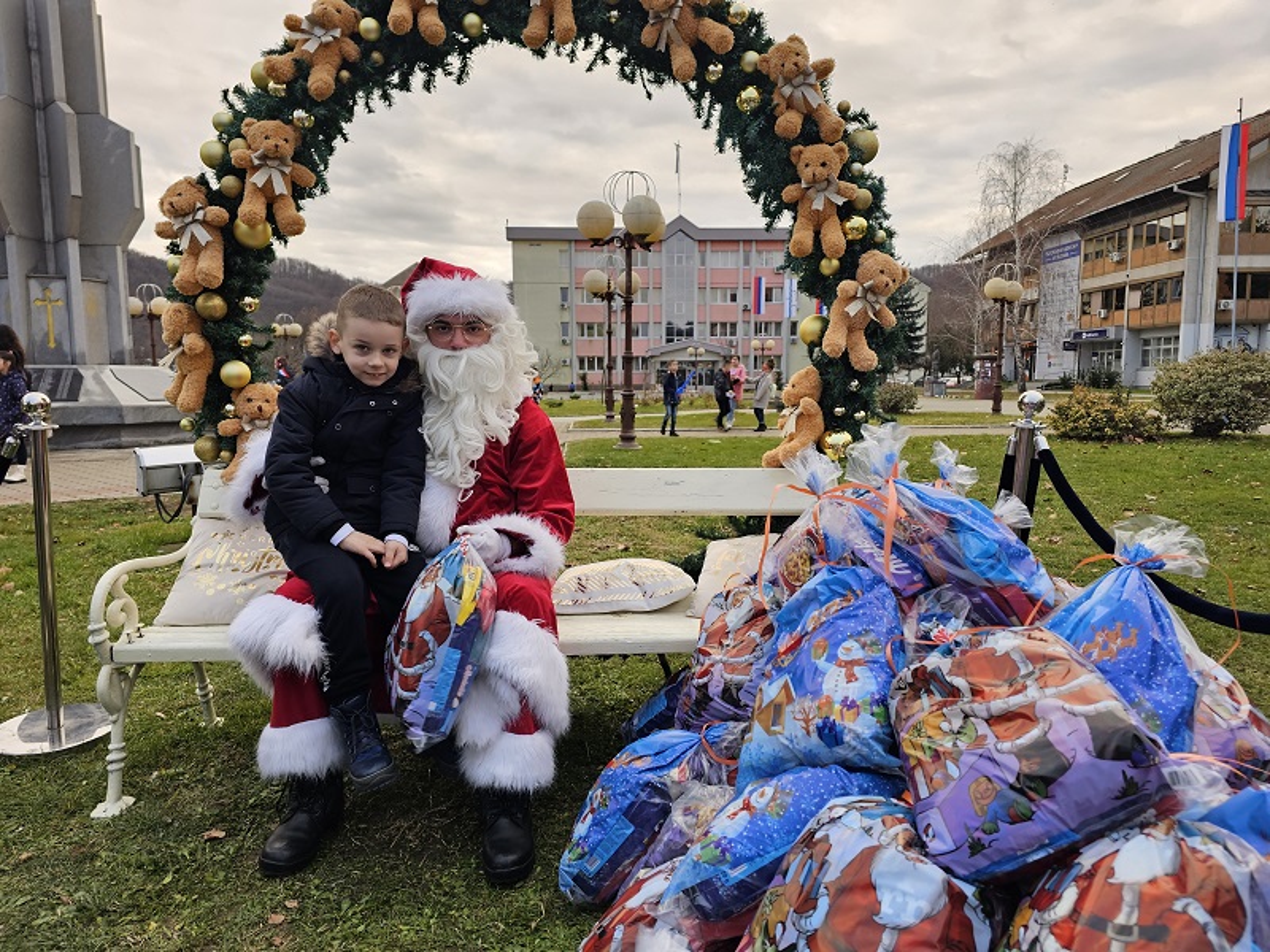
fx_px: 844
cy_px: 476
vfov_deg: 58.9
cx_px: 635
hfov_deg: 73.9
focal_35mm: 23
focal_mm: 6.3
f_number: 1.7
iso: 25
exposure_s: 1/100
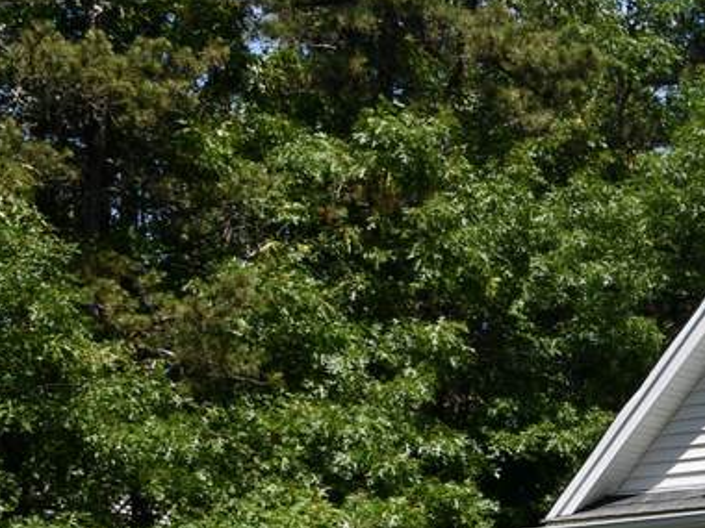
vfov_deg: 12.8
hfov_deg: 15.6
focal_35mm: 112
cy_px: 710
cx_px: 1180
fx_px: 2273
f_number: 8
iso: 200
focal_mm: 23
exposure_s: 1/500
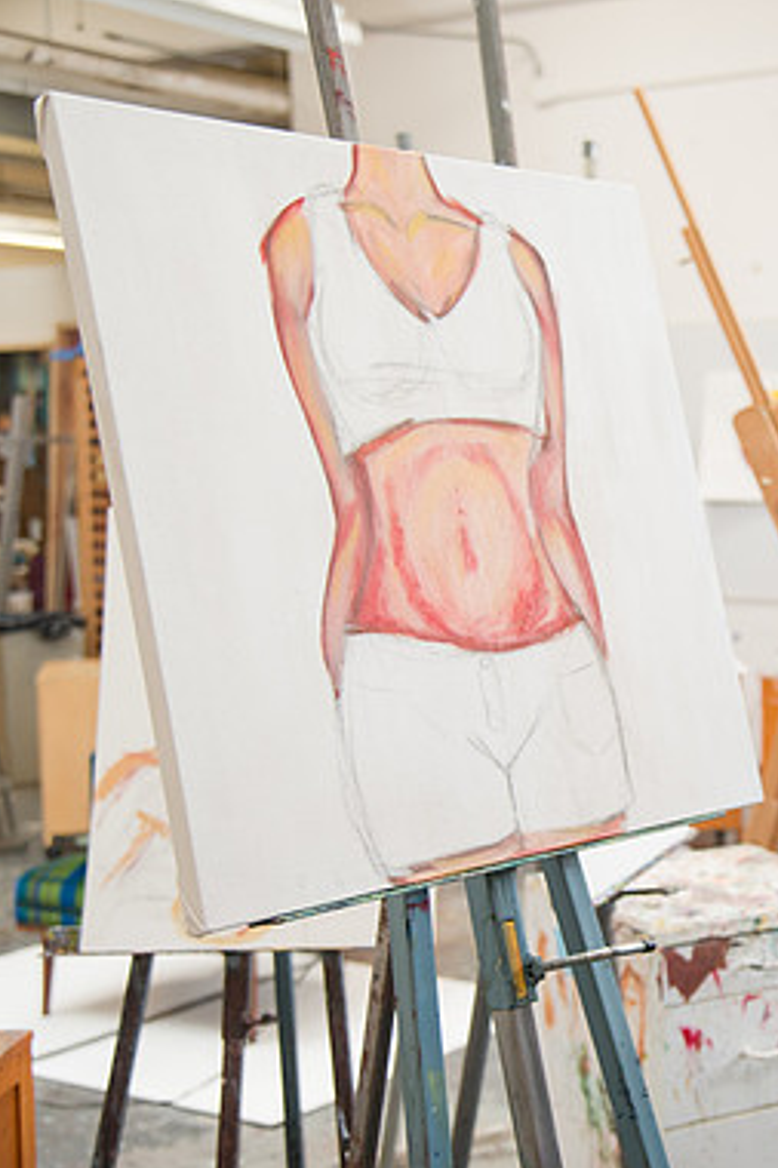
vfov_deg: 34.5
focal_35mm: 58
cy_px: 592
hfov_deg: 22.5
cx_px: 769
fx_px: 1882
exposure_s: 1/160
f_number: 4
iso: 1250
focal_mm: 38
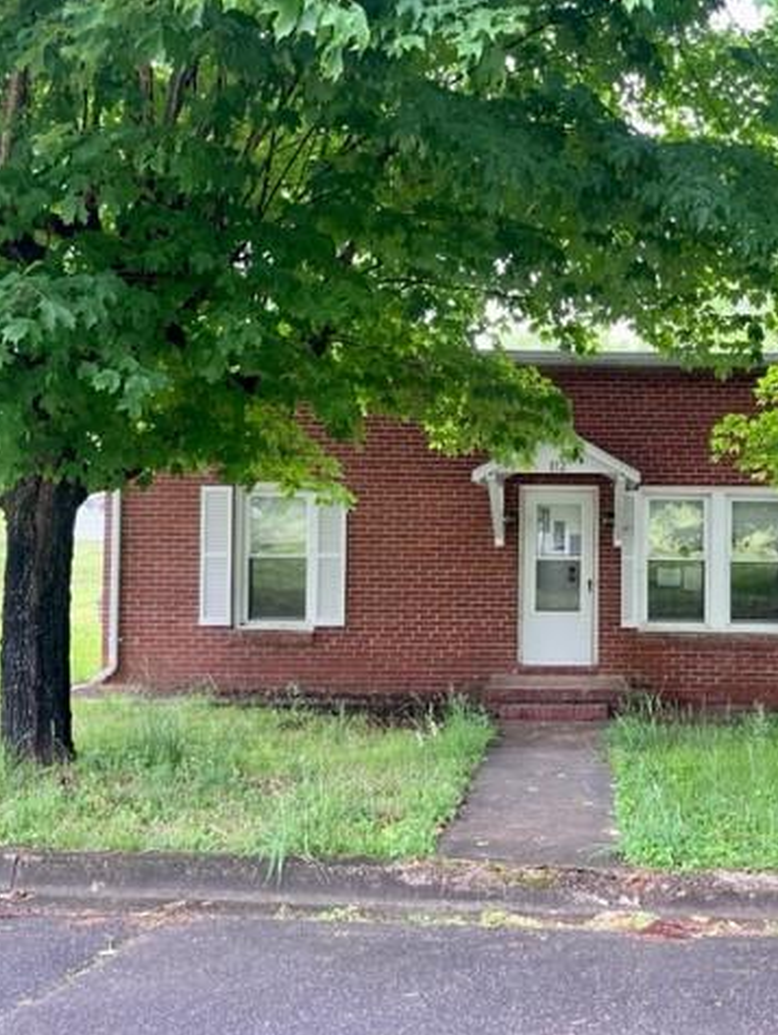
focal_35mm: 35
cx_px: 610
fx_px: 1047
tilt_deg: +2.8
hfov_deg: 39.3
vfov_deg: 52.6
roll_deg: +0.0
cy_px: 519
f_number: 1.6
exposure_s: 1/172
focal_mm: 5.1
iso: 64
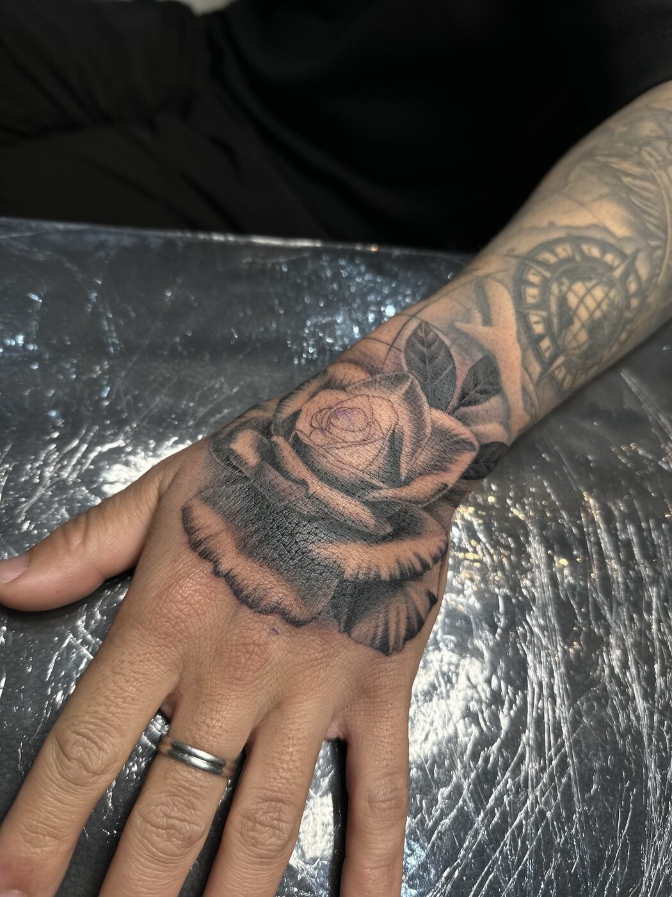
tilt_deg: -52.6
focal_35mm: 24
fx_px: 621
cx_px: 336
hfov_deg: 56.8
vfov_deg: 71.6
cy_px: 448
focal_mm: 6.86
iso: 64
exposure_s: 1/154
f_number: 1.78
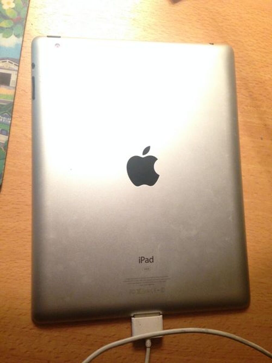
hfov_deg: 43.0
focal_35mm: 33
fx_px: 346
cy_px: 182
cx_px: 136
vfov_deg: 55.3
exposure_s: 1/20
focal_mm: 4.12
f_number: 2.4
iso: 320
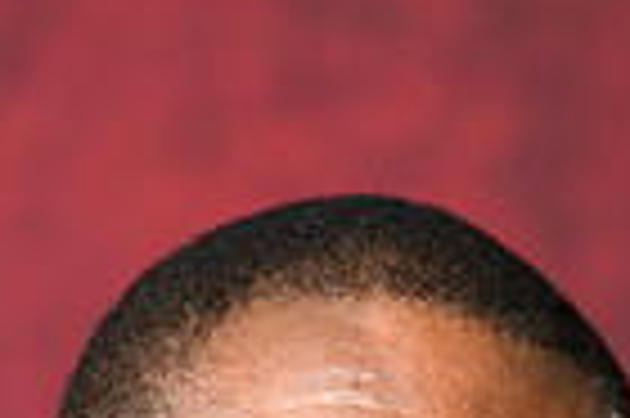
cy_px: 953
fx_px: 8810
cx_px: 279
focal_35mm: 504
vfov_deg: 2.7
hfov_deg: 4.1
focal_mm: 105
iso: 200
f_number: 2
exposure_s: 1/125
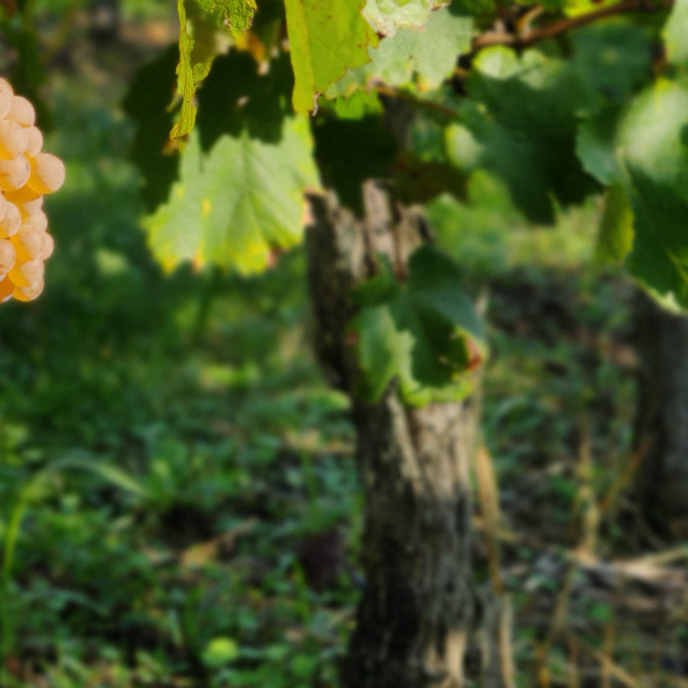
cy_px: 148
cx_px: 55
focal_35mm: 139
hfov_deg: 12.5
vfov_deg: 12.5
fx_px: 3126
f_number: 2.44
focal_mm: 6.95
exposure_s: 1/571
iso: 100
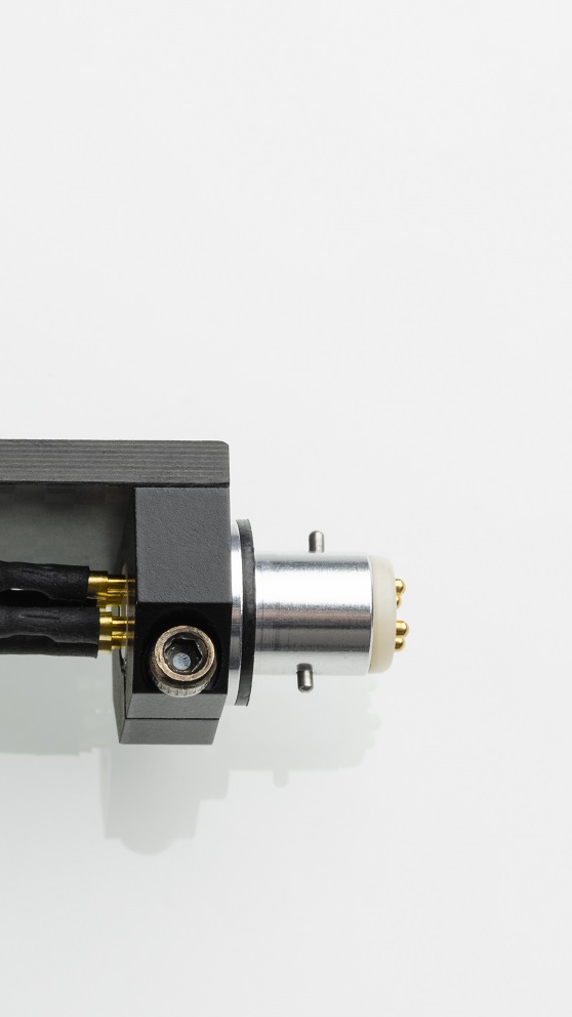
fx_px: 4938
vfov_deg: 11.8
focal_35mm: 183
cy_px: 492
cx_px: -180
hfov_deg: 6.6
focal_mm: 105
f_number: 29
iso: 100
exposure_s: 1/125
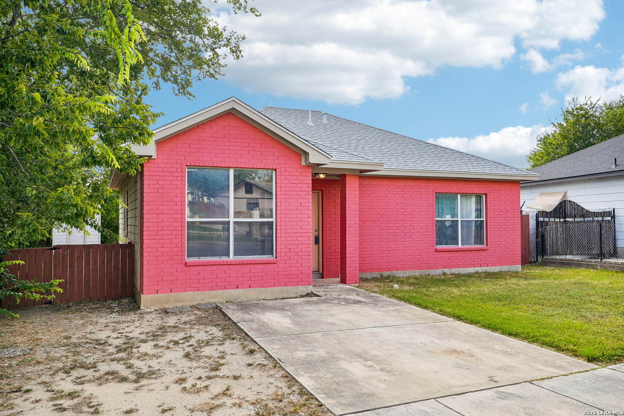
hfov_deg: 63.7
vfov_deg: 45.0
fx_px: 503
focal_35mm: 29
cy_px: 208
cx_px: 312
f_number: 8
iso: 100
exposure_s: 1/160
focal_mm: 29
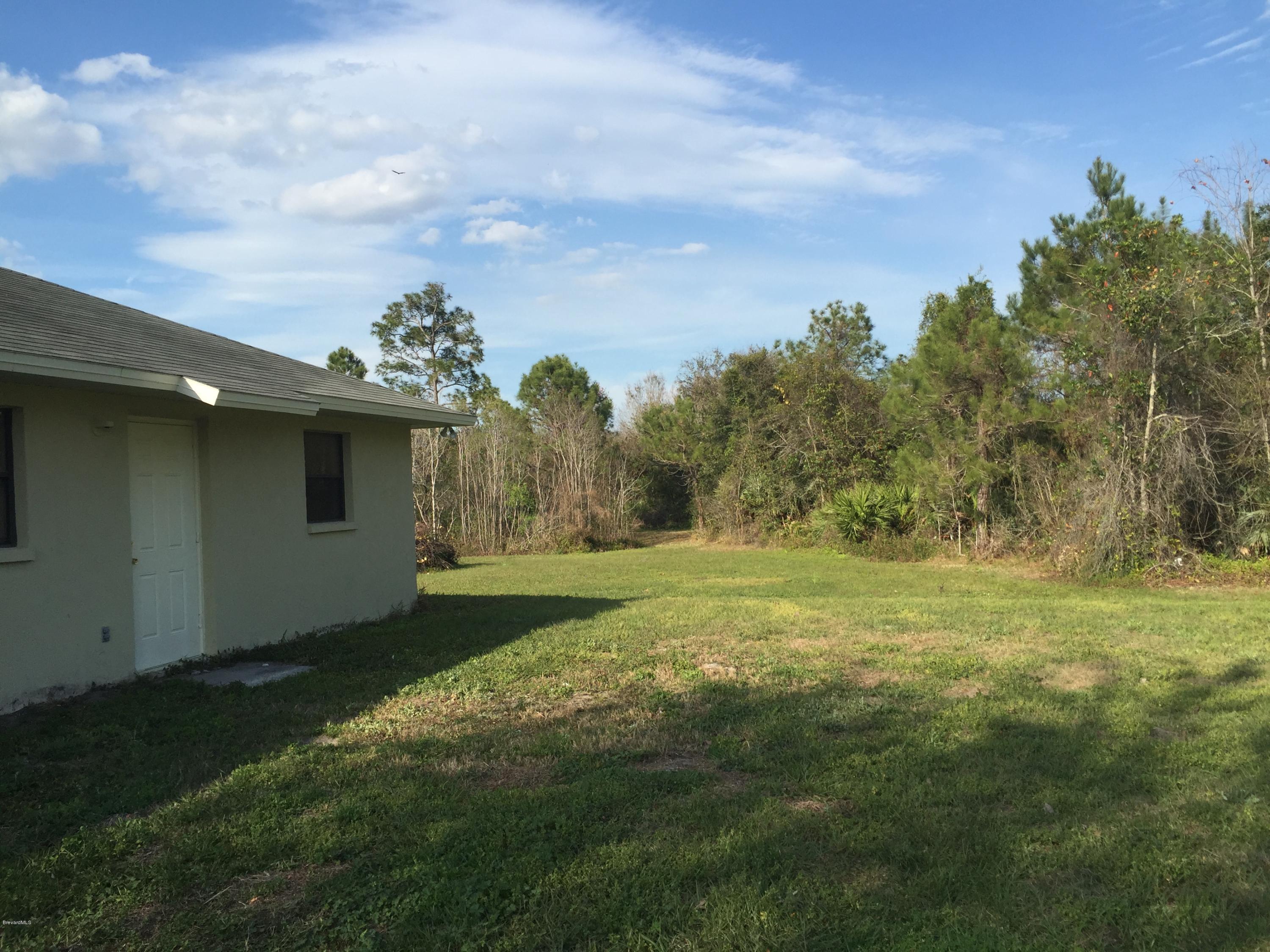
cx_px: 635
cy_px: 476
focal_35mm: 29
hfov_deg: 61.7
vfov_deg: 48.2
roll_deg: +3.0
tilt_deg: -0.8
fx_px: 1064
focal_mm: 4.15
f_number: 2.2
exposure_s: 1/1464
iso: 32
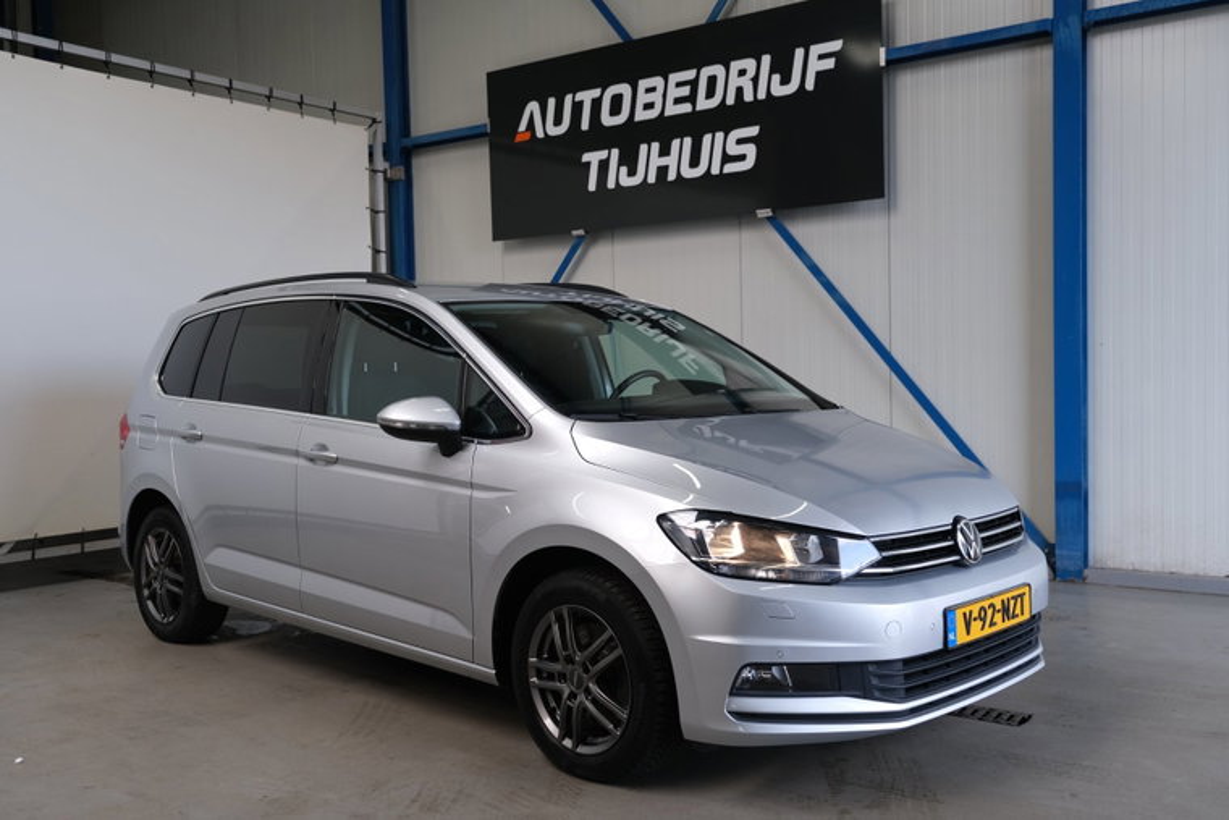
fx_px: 1093
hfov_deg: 58.7
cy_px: 410
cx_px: 614
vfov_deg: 41.1
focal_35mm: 32
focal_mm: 21.4
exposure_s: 1/90
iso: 160
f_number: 3.6
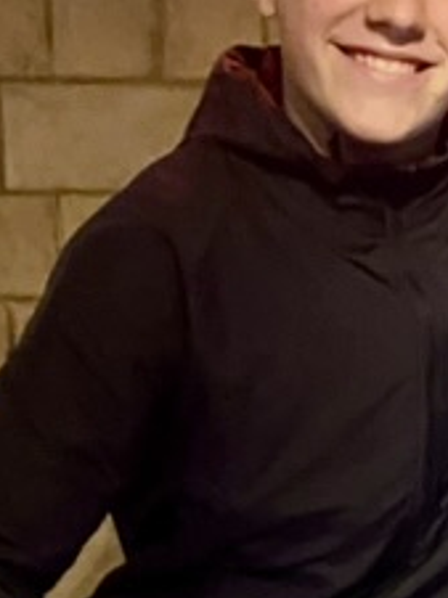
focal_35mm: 118
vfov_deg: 16.3
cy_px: 630
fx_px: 2040
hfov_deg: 12.1
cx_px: 607
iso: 640
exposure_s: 1/27
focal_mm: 4.25
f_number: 1.8
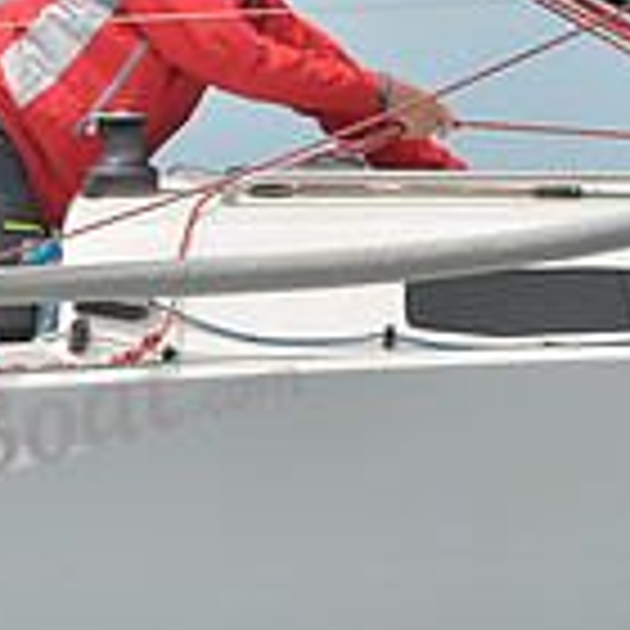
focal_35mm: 848
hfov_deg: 2.1
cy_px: 272
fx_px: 17461
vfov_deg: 2.1
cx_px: -562
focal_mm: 240
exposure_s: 1/1000
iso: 280
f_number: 7.1
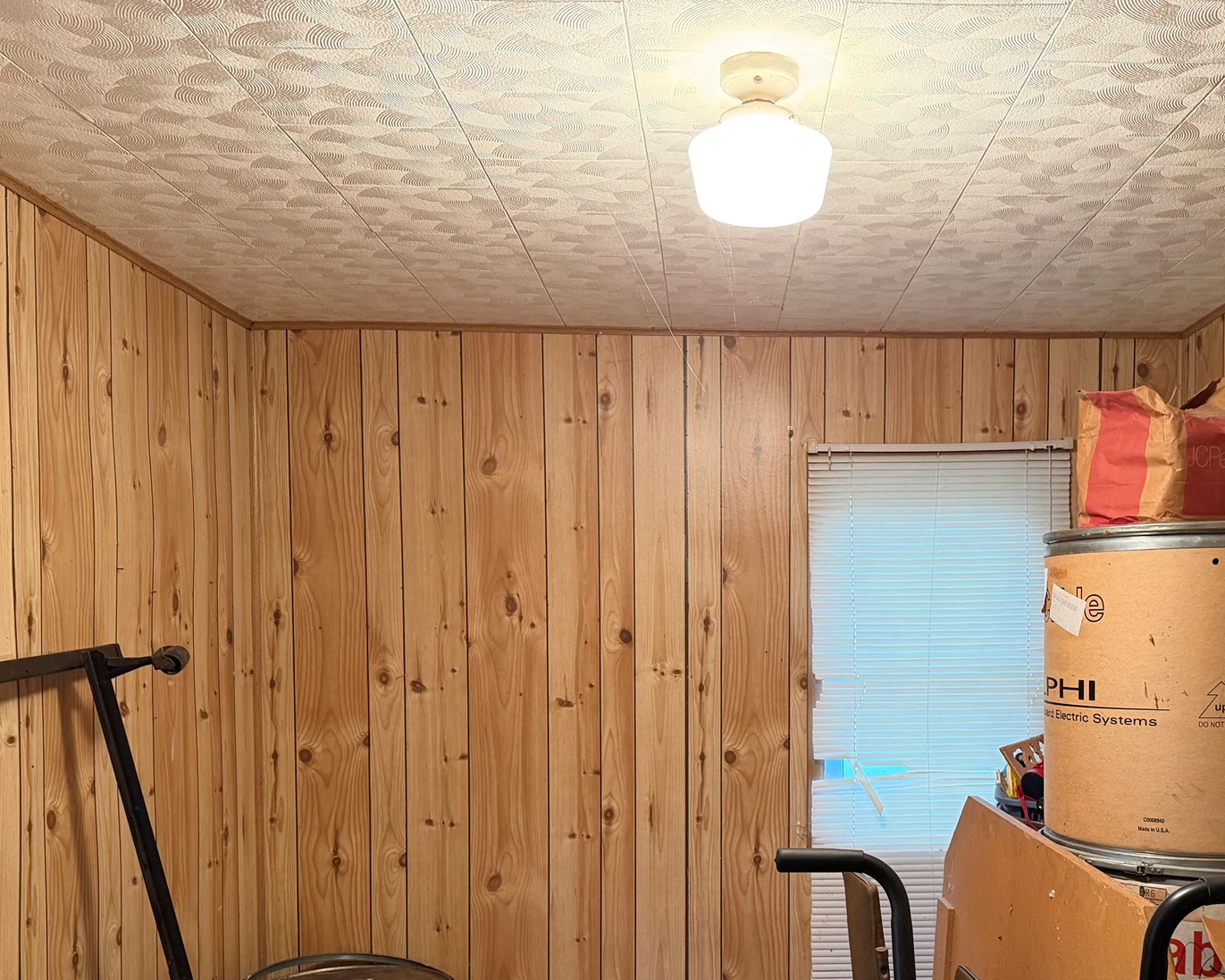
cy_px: 683
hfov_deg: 50.9
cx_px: 775
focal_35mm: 35
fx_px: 1269
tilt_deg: -2.9
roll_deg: +0.4
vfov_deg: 41.5
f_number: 1.78
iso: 320
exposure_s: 1/60
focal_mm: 6.76
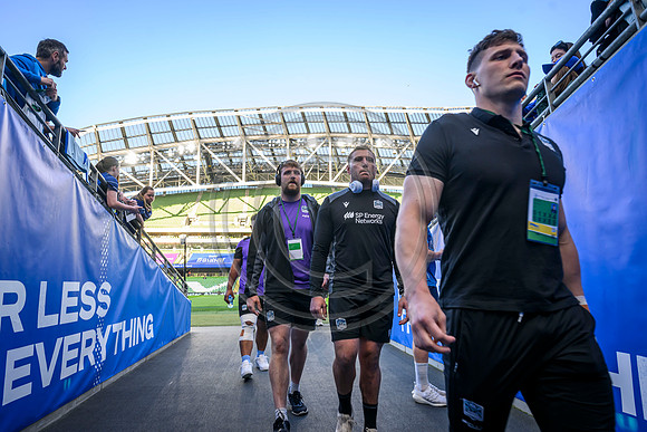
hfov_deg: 73.7
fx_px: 431
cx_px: 324
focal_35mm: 24
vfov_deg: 53.2
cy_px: 216
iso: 320
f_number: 5
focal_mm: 24
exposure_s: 1/200
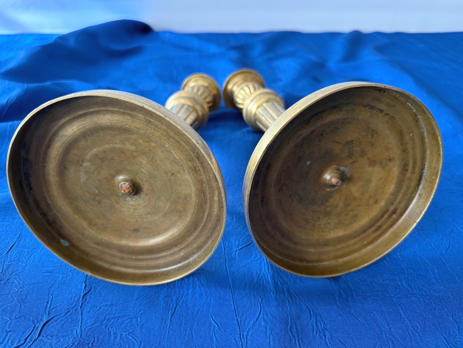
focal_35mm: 24
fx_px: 321
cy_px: 174
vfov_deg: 56.8
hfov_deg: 71.6
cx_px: 232
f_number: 1.78
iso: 320
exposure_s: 1/60
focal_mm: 6.76
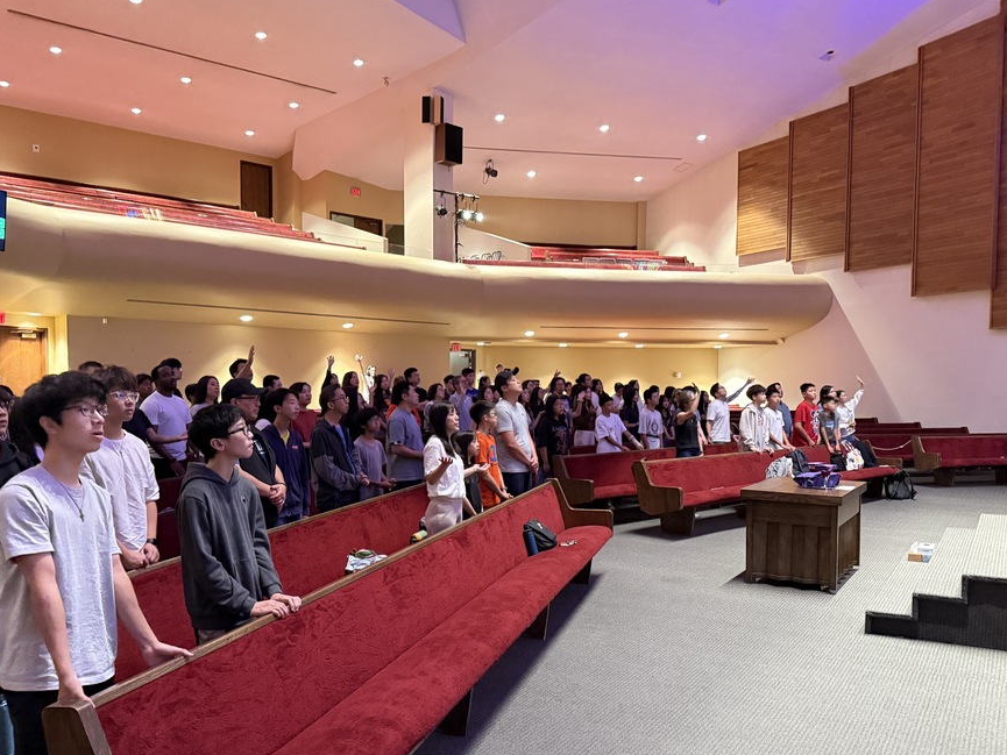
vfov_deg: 48.1
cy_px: 423
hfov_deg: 61.6
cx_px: 485
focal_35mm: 29
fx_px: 844
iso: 1250
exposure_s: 1/30
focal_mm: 6.76
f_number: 1.78
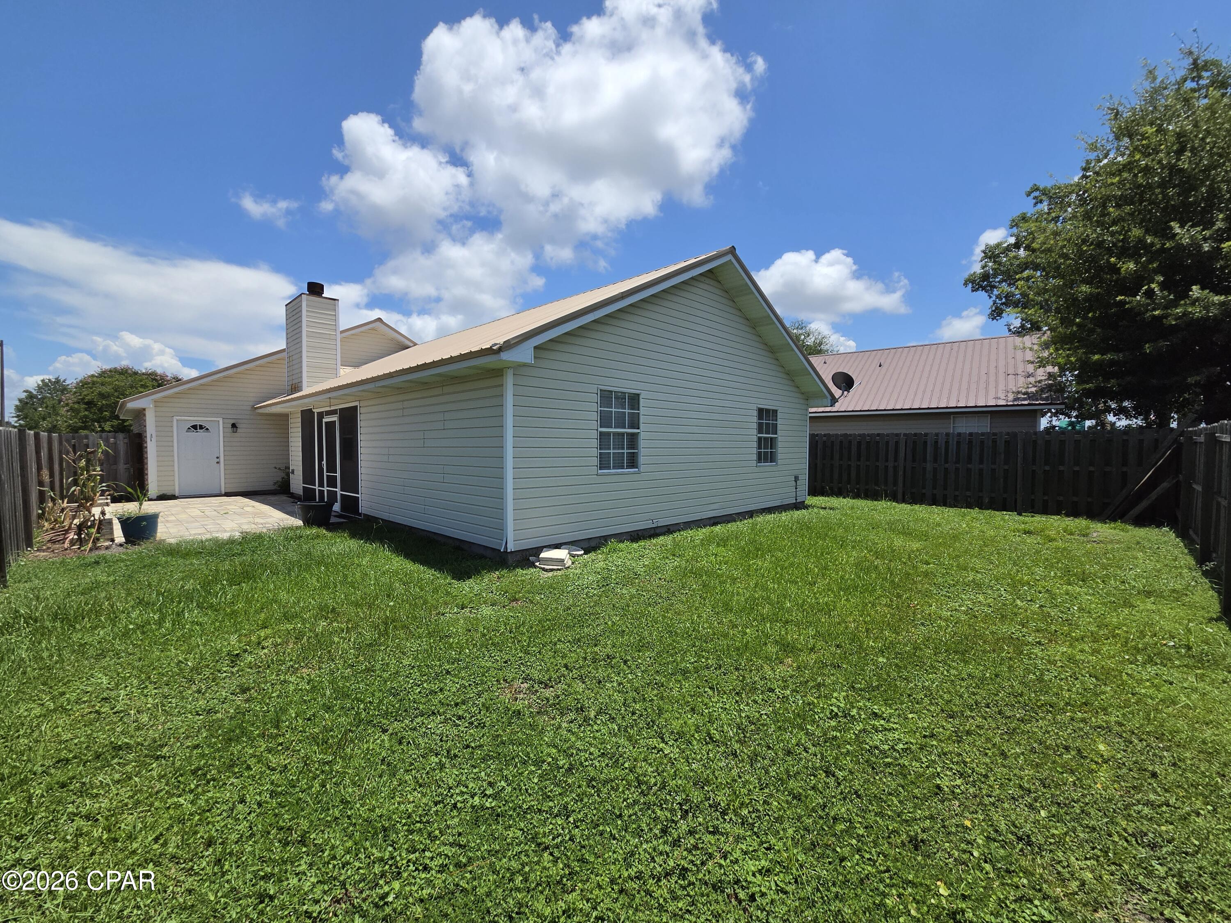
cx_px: 616
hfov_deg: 106.2
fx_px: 462
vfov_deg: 89.9
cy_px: 462
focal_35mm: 13
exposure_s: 1/5636
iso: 100
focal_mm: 2.2
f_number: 2.2
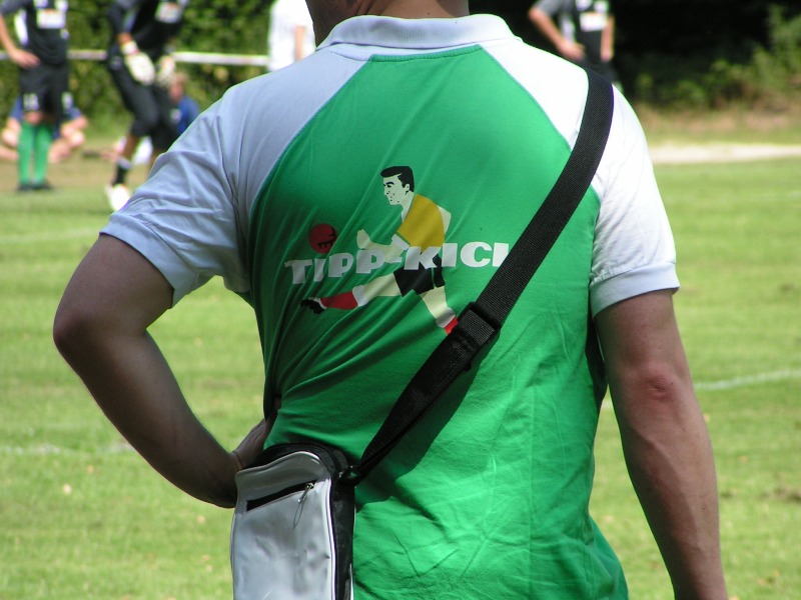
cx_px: 400
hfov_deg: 5.2
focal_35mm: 380
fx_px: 8793
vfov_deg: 3.9
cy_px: 300
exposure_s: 1/400
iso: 50
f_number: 4.5
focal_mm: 58
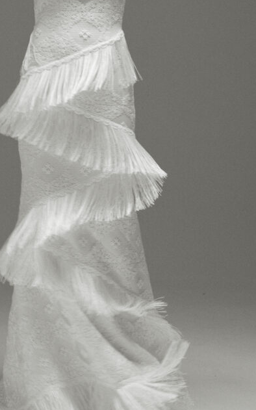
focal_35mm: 117
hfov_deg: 11.2
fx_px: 1307
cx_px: 80
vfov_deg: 17.8
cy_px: 136
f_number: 8
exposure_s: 1/125
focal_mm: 73.5
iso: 500
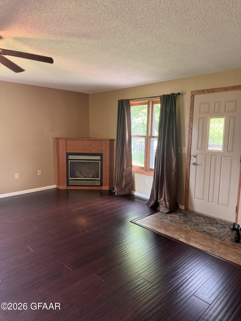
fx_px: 223
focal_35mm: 24
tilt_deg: -8.6
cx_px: 120
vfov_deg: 71.6
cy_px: 160
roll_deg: -1.5
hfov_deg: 56.8
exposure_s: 1/60
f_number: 1.78
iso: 250
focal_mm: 6.76
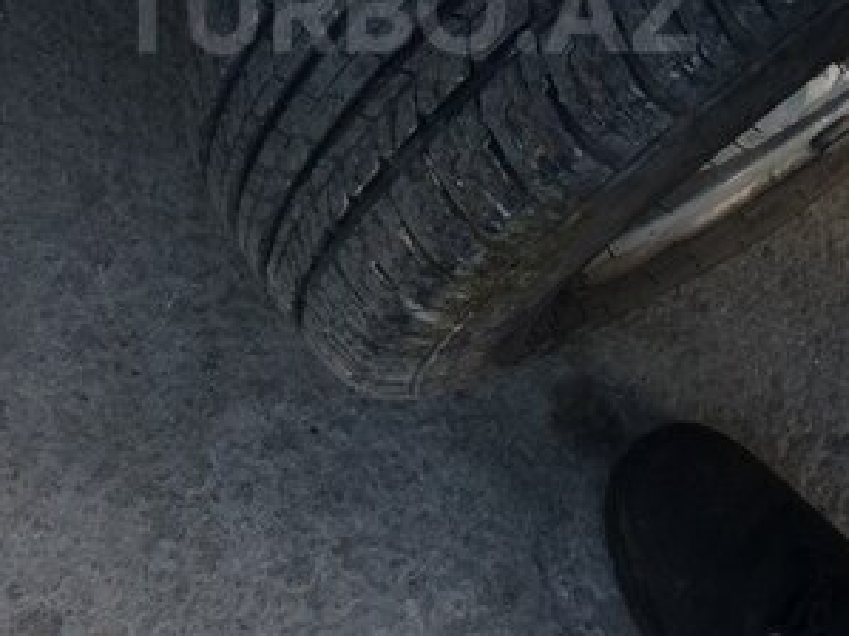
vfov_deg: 22.1
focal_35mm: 64
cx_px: 406
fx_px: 1569
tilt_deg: -61.6
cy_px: 10
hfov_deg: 30.3
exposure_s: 1/50
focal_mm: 4.15
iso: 32
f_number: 2.2
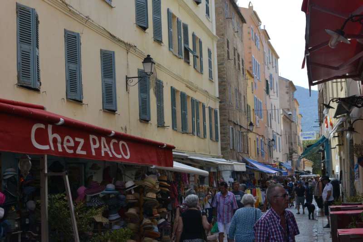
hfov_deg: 28.8
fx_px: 706
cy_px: 121
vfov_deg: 19.5
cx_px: 182
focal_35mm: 70
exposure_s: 1/125
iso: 1400
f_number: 18
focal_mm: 70
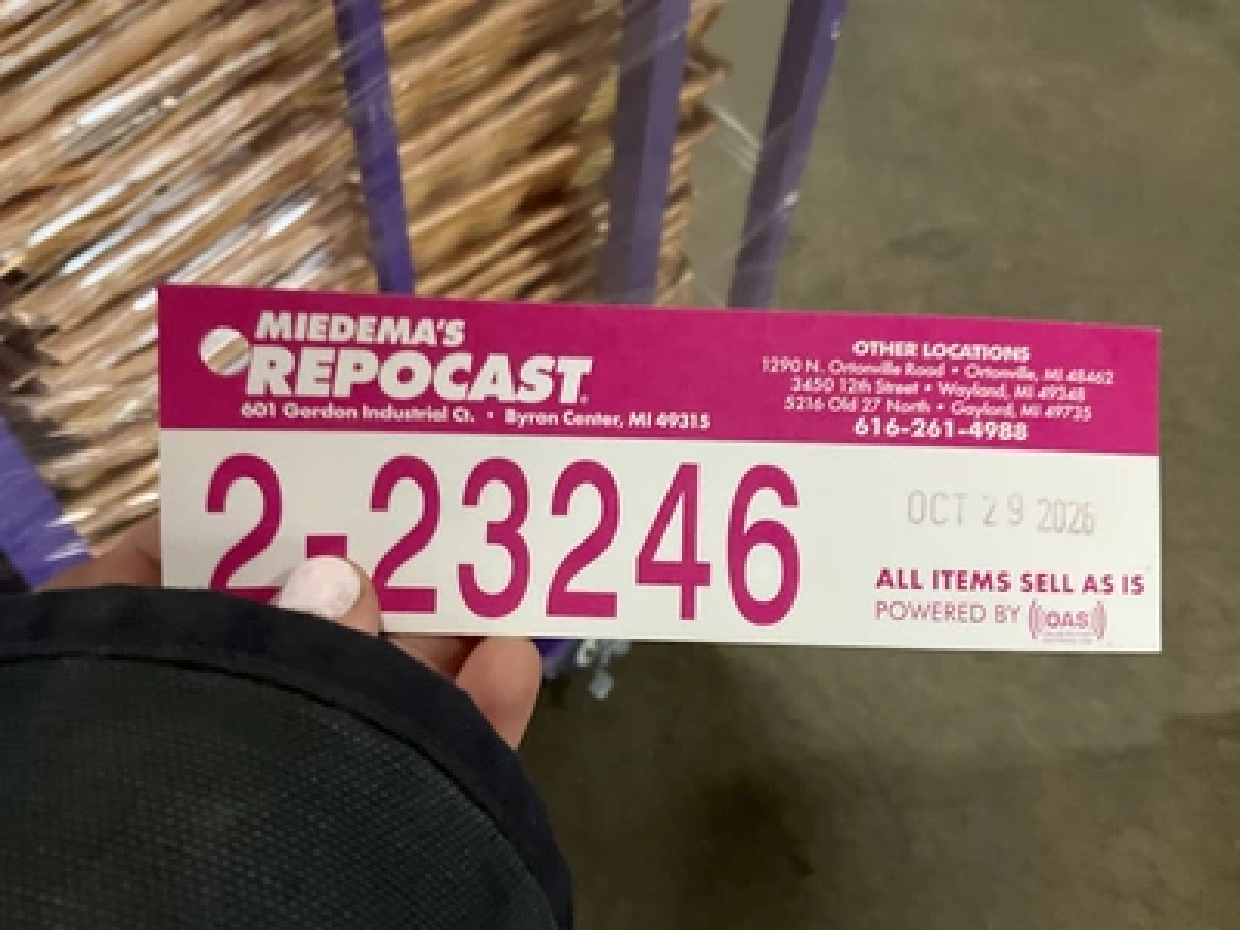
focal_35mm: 29
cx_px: 620
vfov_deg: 48.2
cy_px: 465
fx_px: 1039
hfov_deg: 61.7
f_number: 1.8
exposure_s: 1/40
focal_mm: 3
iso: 250
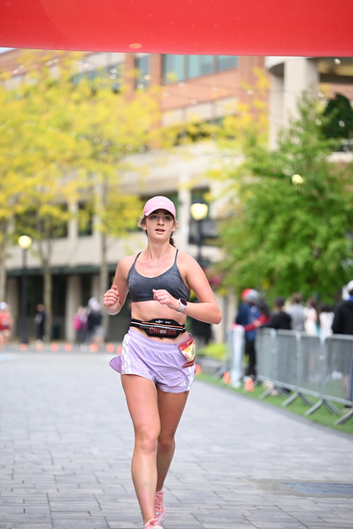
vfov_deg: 16.4
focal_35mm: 125
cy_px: 264
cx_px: 176
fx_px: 1837
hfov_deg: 11.0
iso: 1000
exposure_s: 1/2000
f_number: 2.8
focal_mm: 125
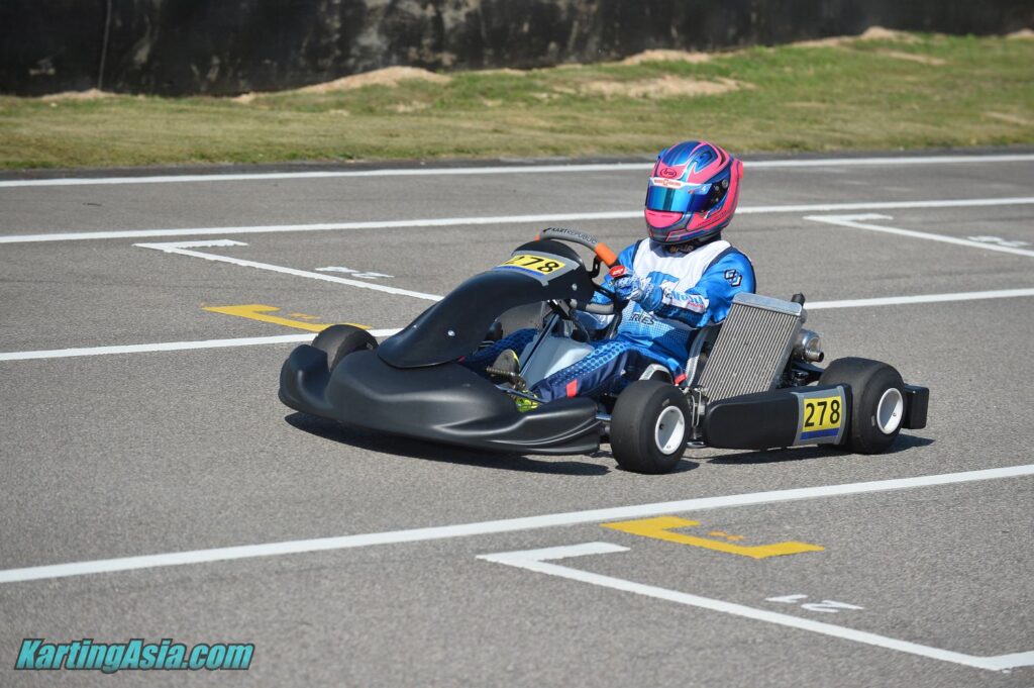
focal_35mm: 200
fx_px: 5740
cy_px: 344
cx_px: 517
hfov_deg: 10.3
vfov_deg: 6.9
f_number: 3.5
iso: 320
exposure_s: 1/6400
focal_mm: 200
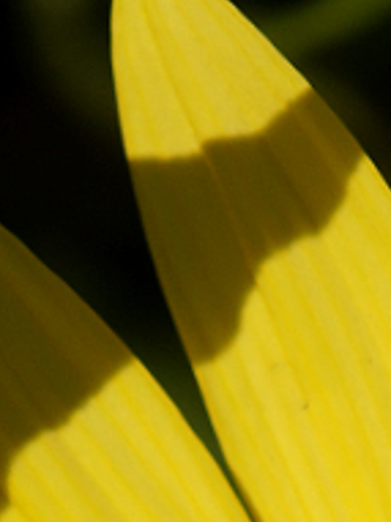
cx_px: 632
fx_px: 13675
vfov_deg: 2.2
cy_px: 926
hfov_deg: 1.6
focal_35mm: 907
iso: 100
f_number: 8
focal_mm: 100
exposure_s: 1/320
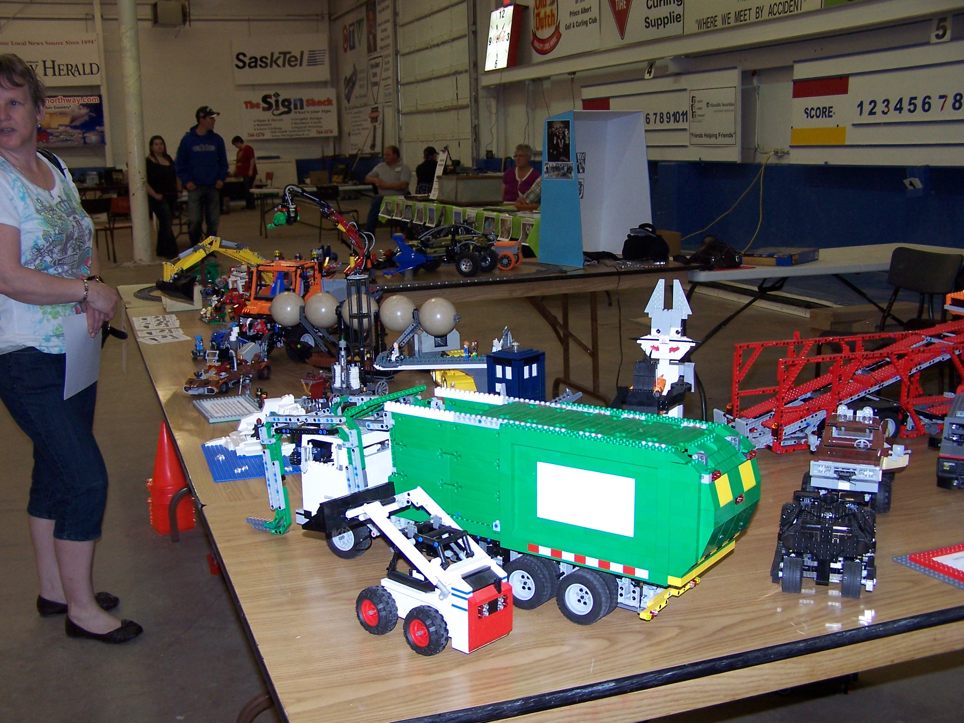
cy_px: 362
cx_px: 482
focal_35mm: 38
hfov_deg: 49.0
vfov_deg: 37.7
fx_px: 1058
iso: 140
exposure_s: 1/60
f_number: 2.8
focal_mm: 6.3
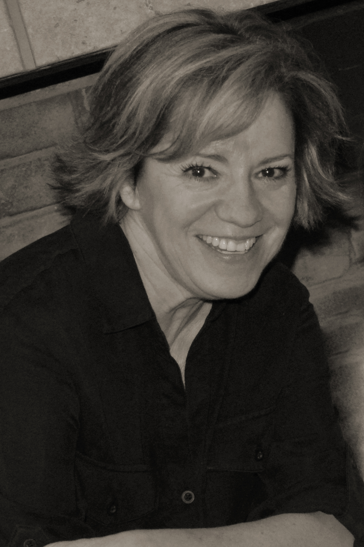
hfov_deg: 20.6
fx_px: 1002
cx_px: 182
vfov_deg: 30.5
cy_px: 274
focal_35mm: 66
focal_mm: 66
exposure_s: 1/160
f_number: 4.5
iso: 1000
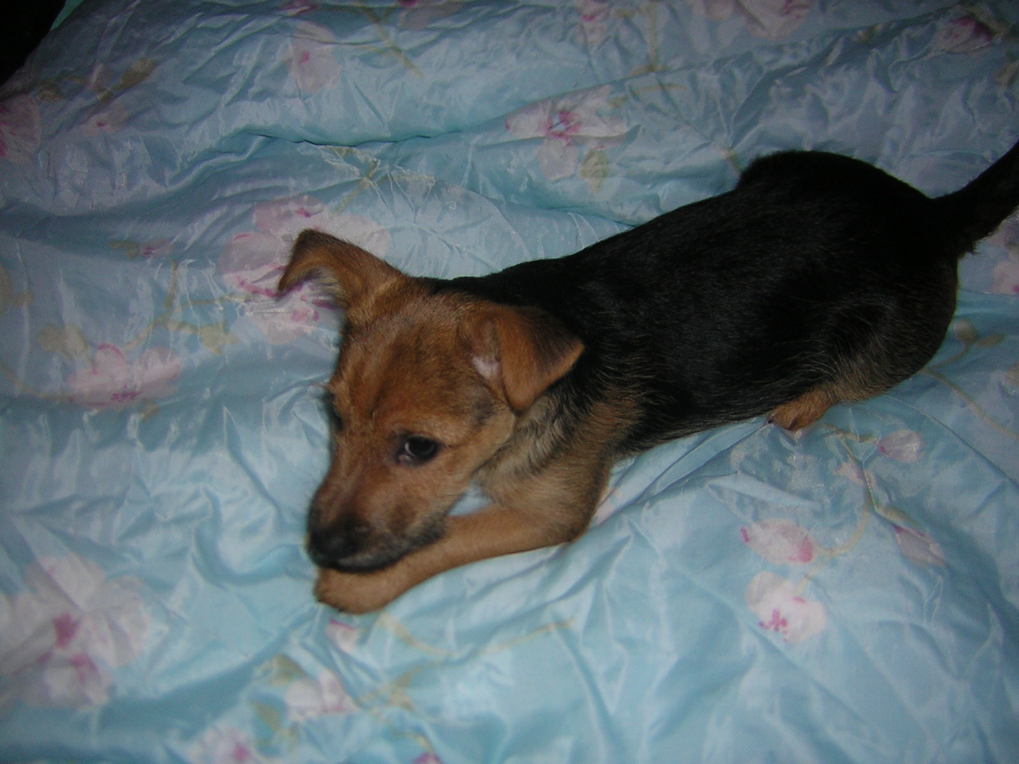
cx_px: 510
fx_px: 1060
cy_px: 382
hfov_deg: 51.4
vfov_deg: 39.7
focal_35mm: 36
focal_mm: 4.7
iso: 50
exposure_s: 1/60.1
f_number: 2.6
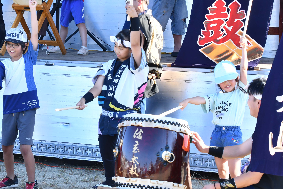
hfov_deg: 16.5
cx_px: 114
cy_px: 68
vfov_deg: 11.0
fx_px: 975
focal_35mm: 124
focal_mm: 58
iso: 640
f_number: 7.1
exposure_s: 1/400
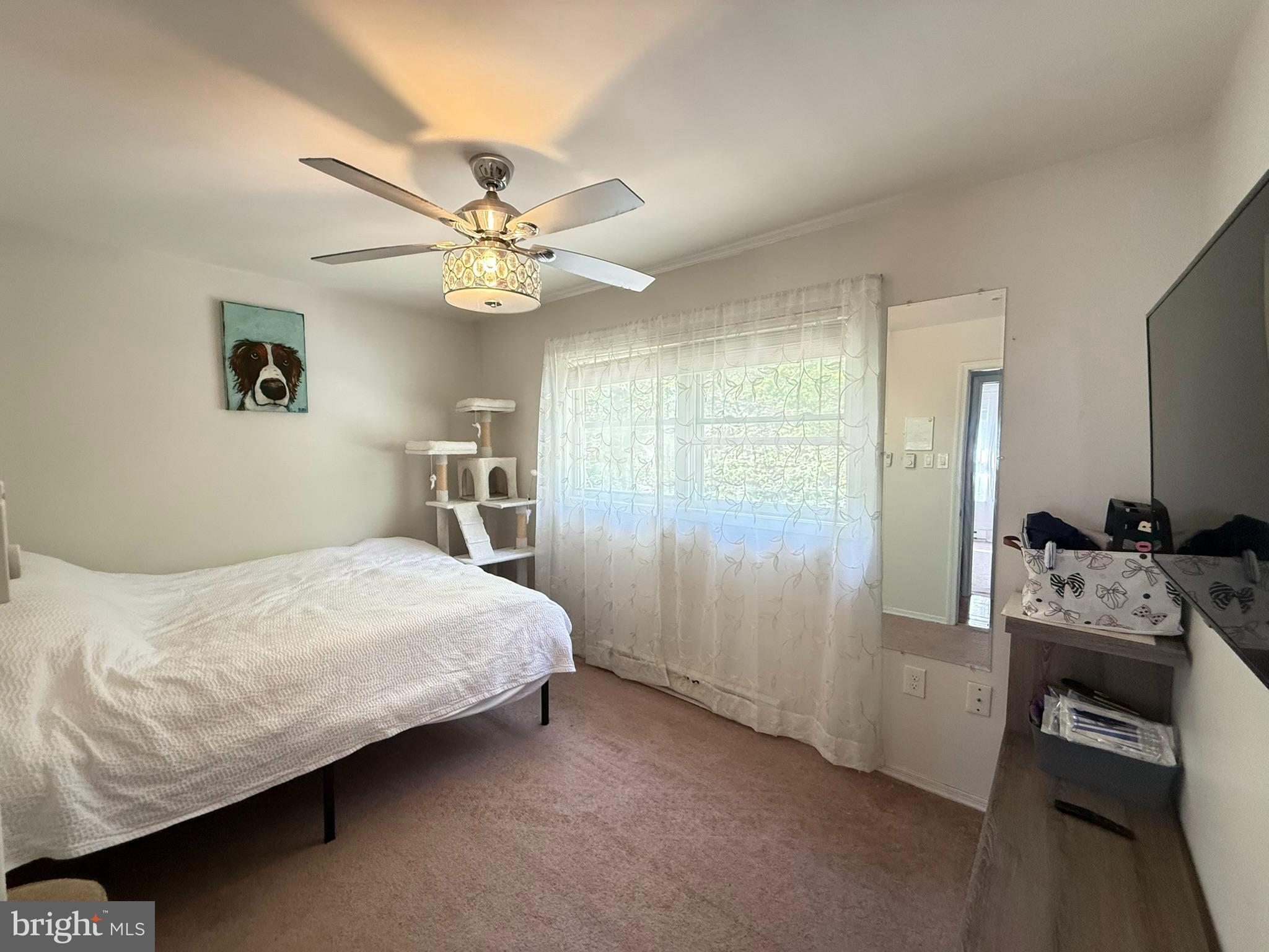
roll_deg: -0.6
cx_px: 634
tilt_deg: -3.1
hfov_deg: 102.1
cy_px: 476
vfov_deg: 85.7
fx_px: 513
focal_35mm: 14
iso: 500
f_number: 2.2
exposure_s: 1/60
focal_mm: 2.22
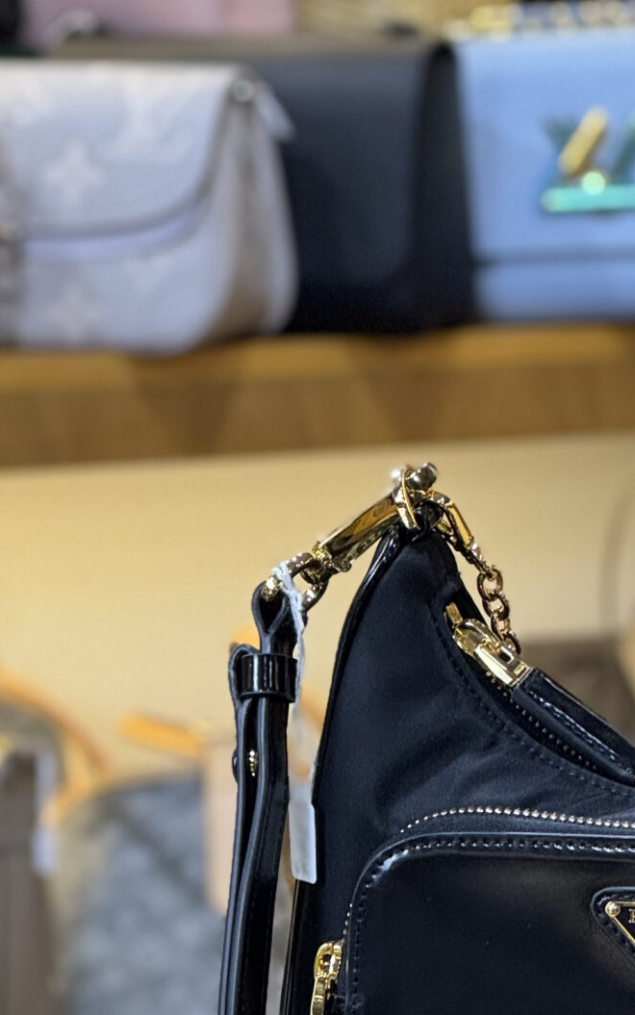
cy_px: 763
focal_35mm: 198
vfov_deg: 10.6
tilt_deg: -6.0
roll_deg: -0.1
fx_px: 5479
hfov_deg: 6.6
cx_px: 622
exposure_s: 1/50
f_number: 2.8
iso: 160
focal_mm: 9
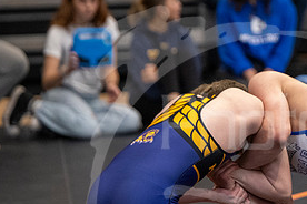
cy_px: 158
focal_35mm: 349
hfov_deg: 5.9
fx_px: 2976
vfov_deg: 3.9
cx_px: 351
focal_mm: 120
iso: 3200
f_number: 2.8
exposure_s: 1/1000
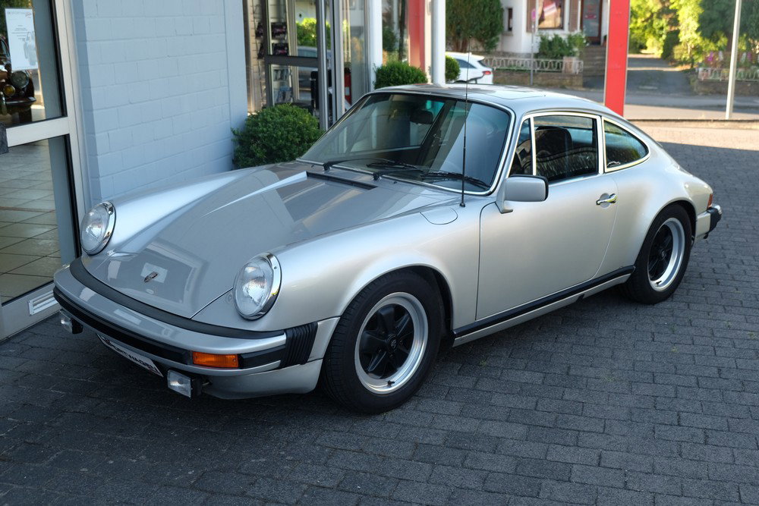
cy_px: 253
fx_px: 907
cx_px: 380
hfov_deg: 45.4
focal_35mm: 43
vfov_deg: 31.2
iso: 200
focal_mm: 28.9
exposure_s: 1/85
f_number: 3.2
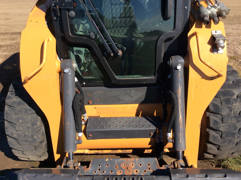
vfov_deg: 44.1
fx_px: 222
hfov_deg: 56.9
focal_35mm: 32
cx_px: 120
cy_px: 90
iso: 32
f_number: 2.4
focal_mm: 3.3
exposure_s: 1/1144
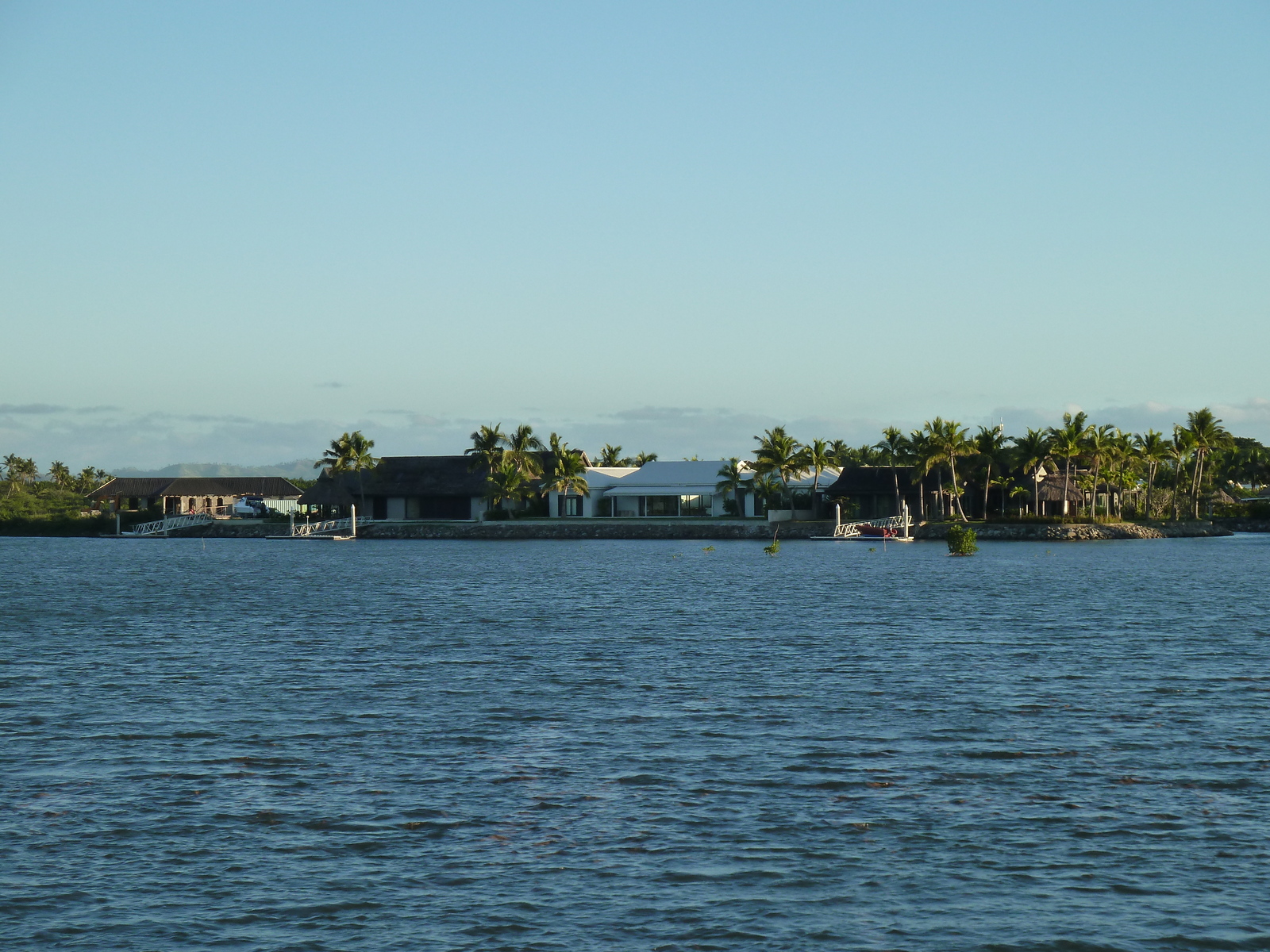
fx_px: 3816
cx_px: 635
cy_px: 476
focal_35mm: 104
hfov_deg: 18.9
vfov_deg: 14.2
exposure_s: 1/320
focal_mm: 17
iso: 125
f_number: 4.3
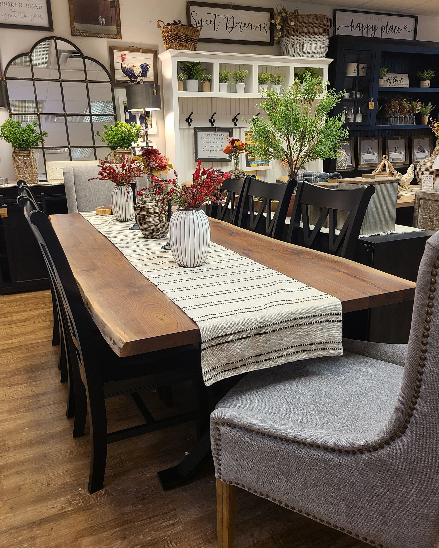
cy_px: 273
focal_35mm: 28
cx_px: 223
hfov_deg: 51.5
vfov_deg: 62.2
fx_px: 455
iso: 80
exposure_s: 1/60
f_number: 1.8
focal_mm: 5.4
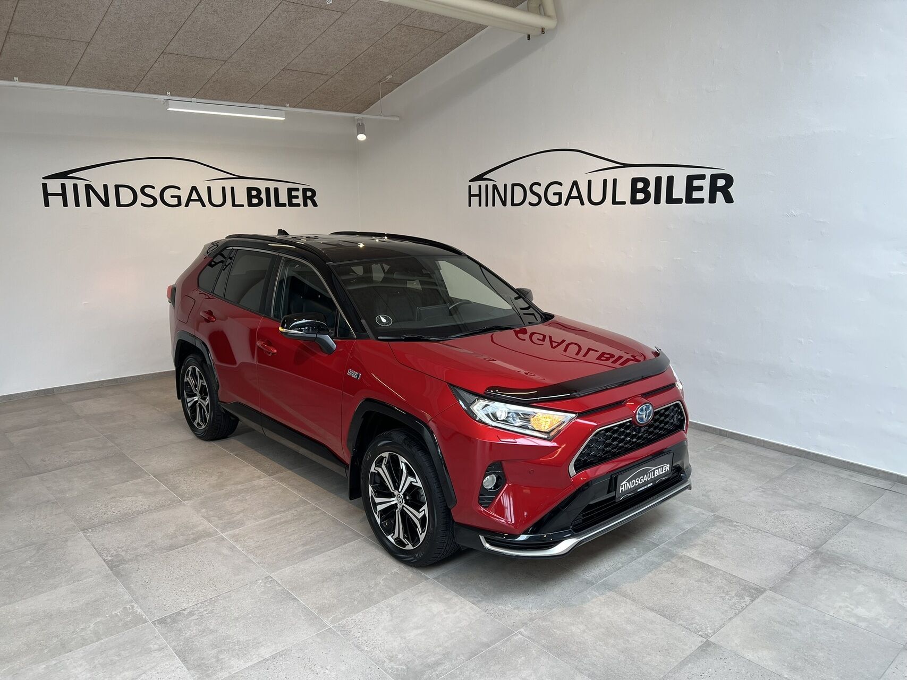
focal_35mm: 26
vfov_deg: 53.1
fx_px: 681
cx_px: 454
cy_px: 340
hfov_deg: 67.3
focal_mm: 5.7
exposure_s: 1/101
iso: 40
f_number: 1.5
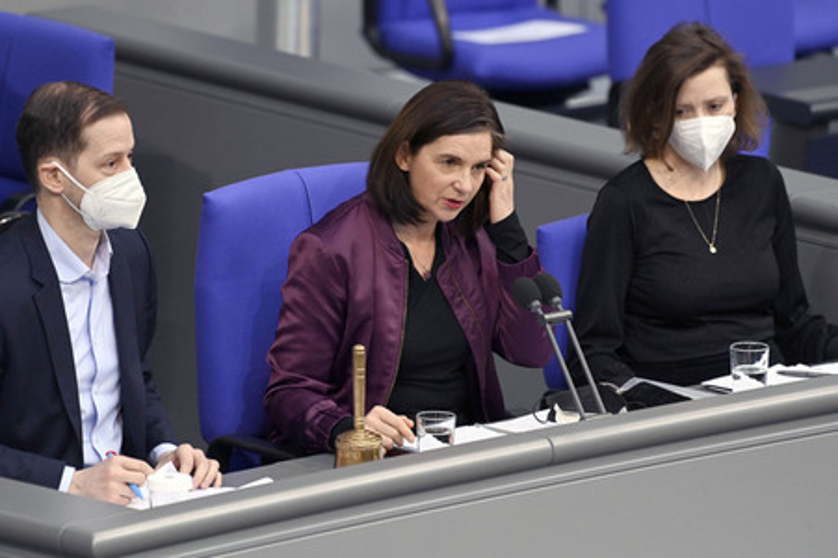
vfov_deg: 3.5
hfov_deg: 5.3
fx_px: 9071
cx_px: 419
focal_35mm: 390
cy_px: 279
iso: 8000
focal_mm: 390
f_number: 5.6
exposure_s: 1/250
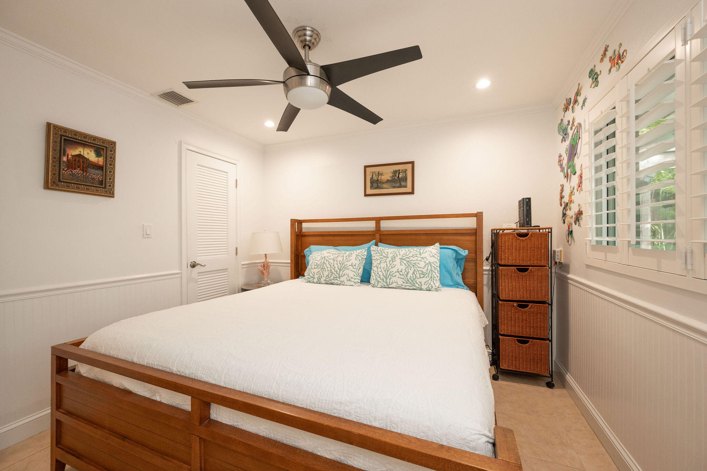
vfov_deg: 81.2
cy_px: 236
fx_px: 275
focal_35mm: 14
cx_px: 354
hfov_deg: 104.3
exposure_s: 1/40
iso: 1250
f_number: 8
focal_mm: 14
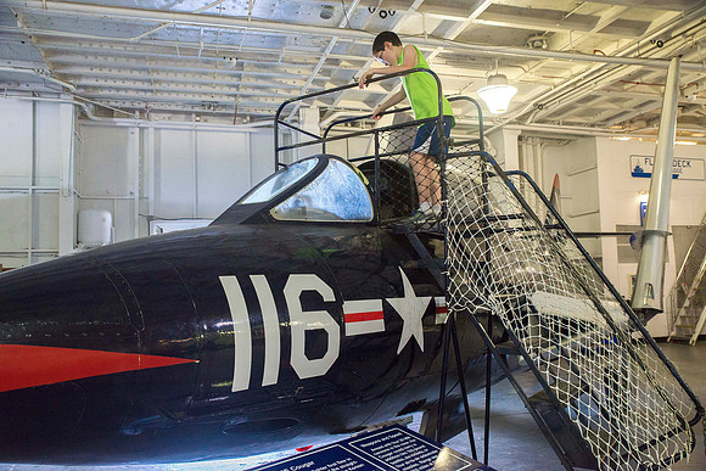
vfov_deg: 41.1
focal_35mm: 32
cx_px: 353
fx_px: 628
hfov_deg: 58.7
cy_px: 236
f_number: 5.6
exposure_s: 1/125
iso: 2500
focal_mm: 32
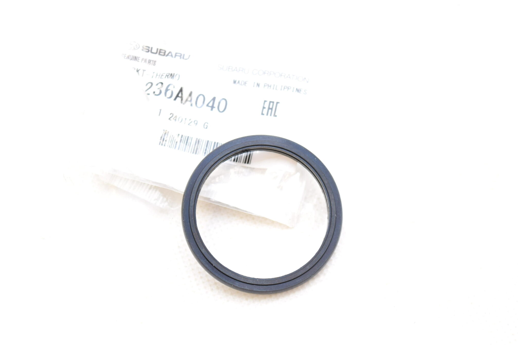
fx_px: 1201
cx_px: 259
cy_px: 173
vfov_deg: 16.4
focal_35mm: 84
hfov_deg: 24.3
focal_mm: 55
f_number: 5.6
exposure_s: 1/125
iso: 400
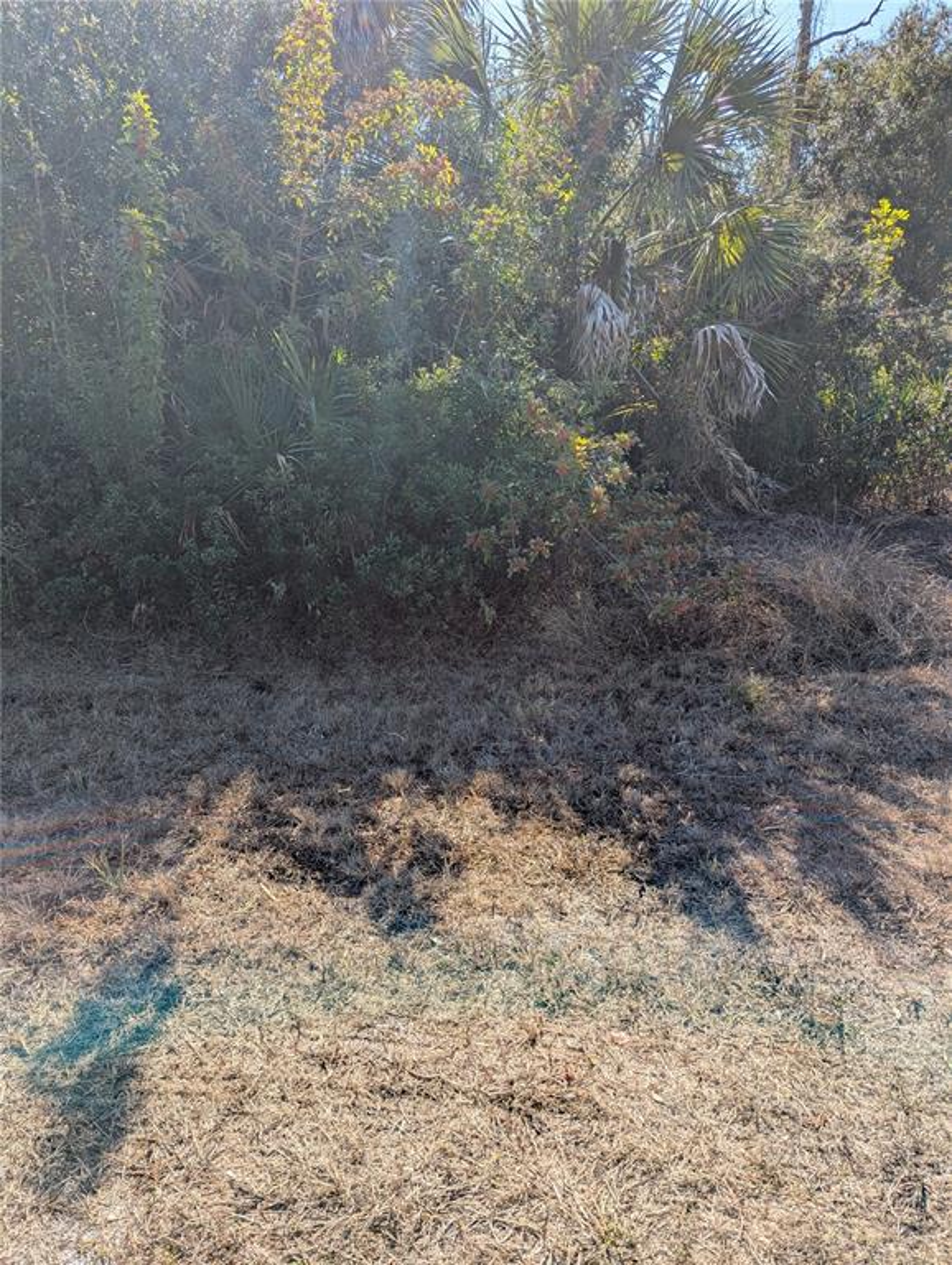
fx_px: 878
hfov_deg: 56.9
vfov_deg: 71.5
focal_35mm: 24
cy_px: 632
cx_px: 476
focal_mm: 6.81
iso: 44
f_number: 1.85
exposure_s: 1/1287
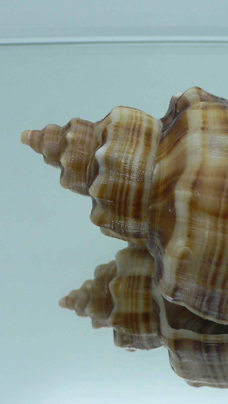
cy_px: 202
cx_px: 213
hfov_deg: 22.8
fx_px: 548
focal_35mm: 51
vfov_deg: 40.6
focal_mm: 4.6
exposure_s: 1/60
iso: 100
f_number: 2.8
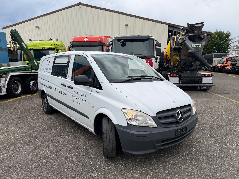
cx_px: 120
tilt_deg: -9.0
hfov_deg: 71.6
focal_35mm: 24
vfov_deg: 56.8
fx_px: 166
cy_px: 90
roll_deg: -0.3
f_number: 1.78
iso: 80
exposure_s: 1/1522
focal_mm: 6.76
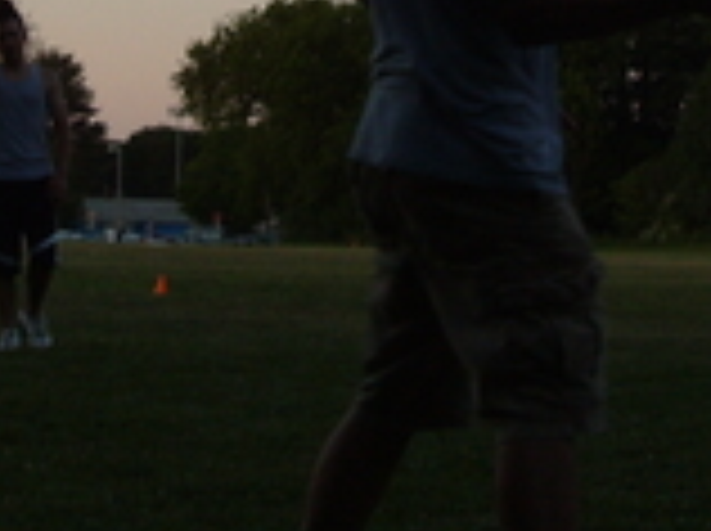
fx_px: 2912
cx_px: 284
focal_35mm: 142
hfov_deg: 13.9
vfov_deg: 10.1
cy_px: -284
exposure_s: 1/90
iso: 80
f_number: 3.1
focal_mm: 7.8
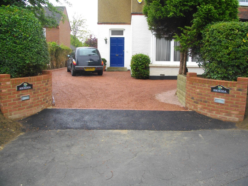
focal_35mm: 32
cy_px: 93
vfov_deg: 44.2
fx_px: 229
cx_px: 124
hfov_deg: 56.8
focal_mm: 5.7
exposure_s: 1/125
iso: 140
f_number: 2.9
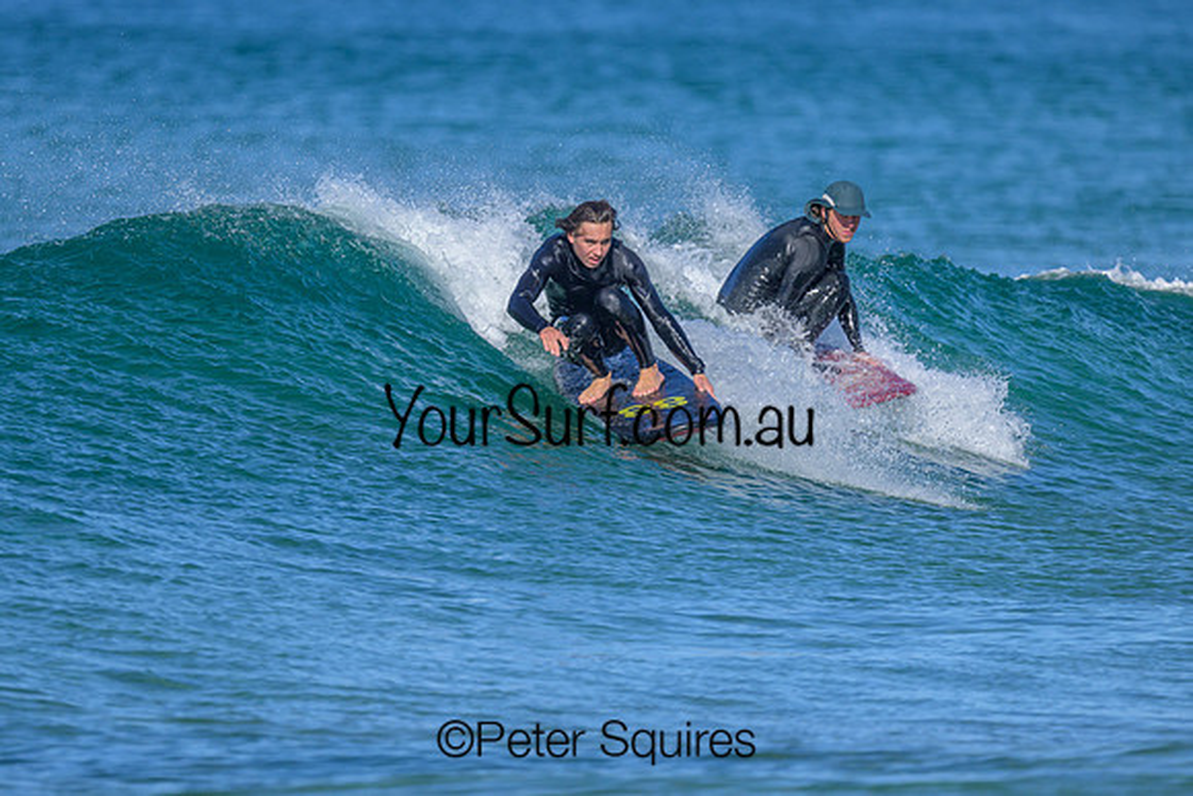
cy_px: 365
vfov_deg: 1.3
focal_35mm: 1093
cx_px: 468
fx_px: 36225
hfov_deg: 1.9
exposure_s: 1/2000
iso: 360
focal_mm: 800
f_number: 6.3
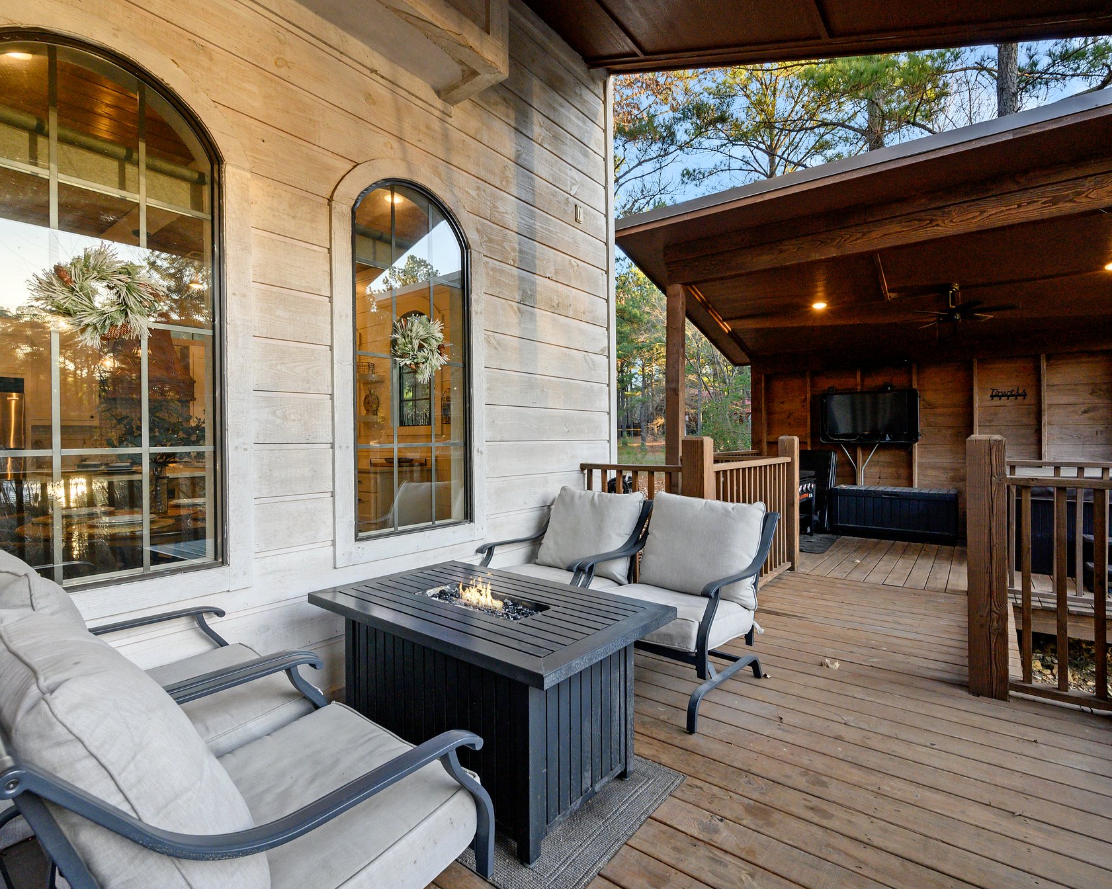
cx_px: 558
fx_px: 526
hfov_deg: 93.1
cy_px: 447
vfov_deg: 80.4
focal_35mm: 16
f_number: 9
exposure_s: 1/80
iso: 250
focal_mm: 14
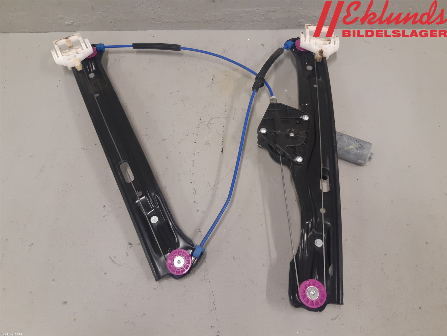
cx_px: 224
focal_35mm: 26
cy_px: 168
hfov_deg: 67.3
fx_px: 336
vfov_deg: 53.1
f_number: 1.7
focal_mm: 3.93
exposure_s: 1/50
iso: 125
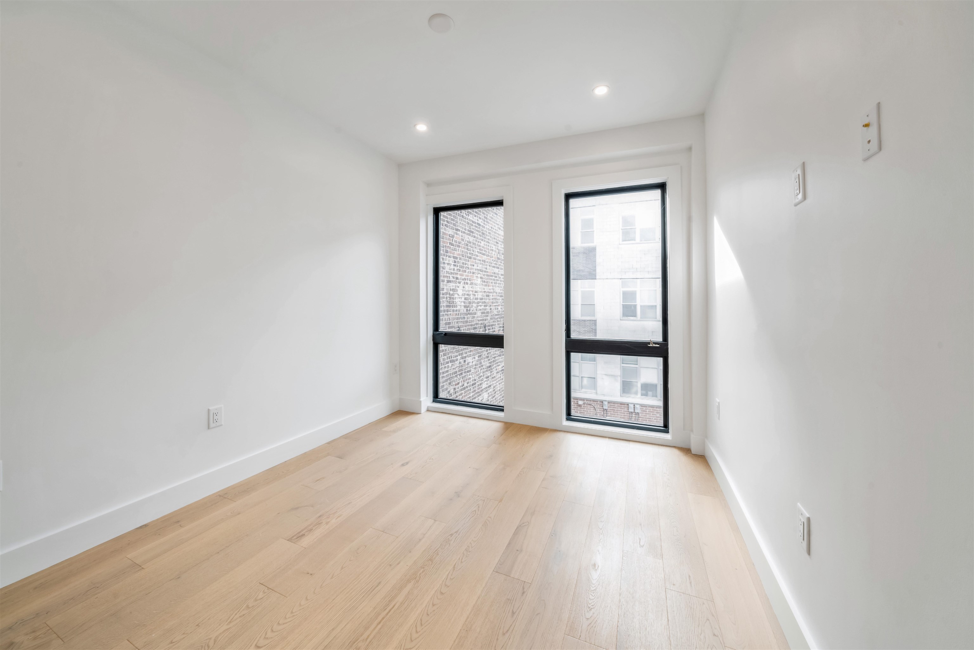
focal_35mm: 12
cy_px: 325
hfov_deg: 112.6
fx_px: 325
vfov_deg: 90.0
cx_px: 487
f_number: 11
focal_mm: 12
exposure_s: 1/6
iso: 200
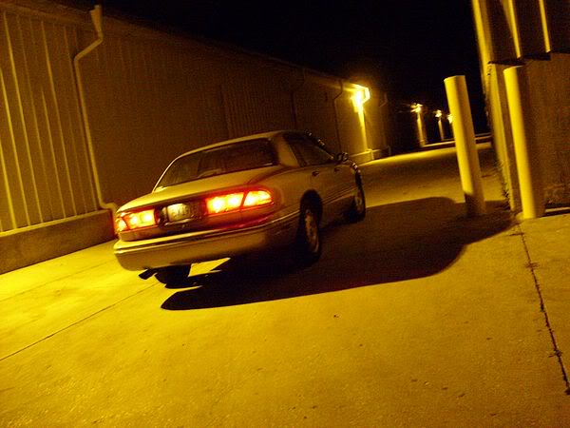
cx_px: 285
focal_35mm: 35
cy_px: 214
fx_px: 576
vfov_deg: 40.7
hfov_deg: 52.6
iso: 400
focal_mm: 5.8
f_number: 2.8
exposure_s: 1/3
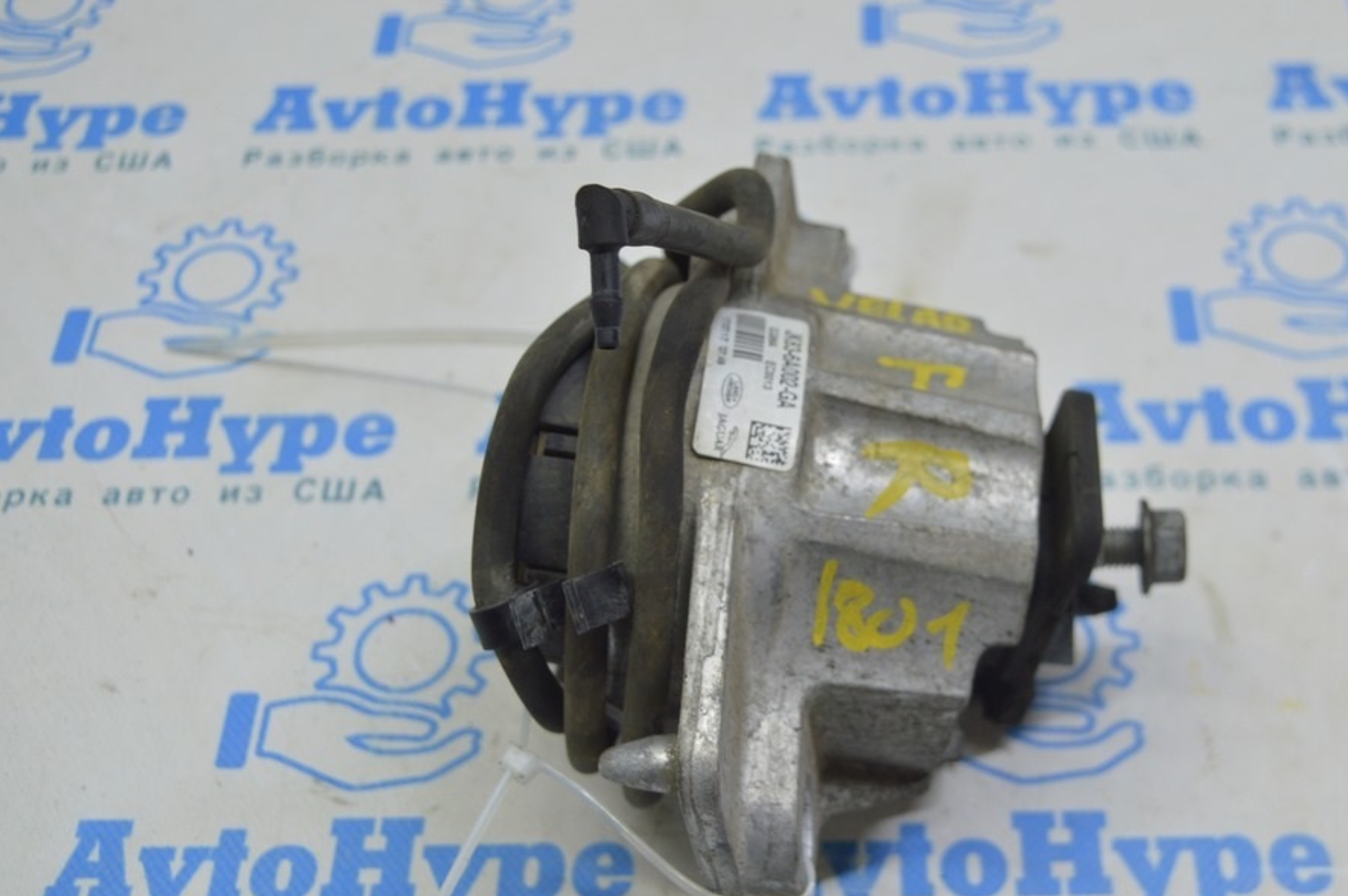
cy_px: 485
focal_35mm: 52
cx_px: 773
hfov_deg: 38.1
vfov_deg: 25.9
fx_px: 1945
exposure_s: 1/40
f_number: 5.6
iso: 400
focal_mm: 30
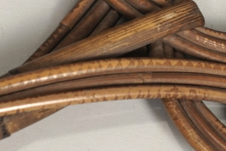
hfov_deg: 11.5
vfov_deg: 7.8
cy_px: -6
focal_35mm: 175
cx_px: 271
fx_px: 1098
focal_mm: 32
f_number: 4
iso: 400
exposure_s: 1/100
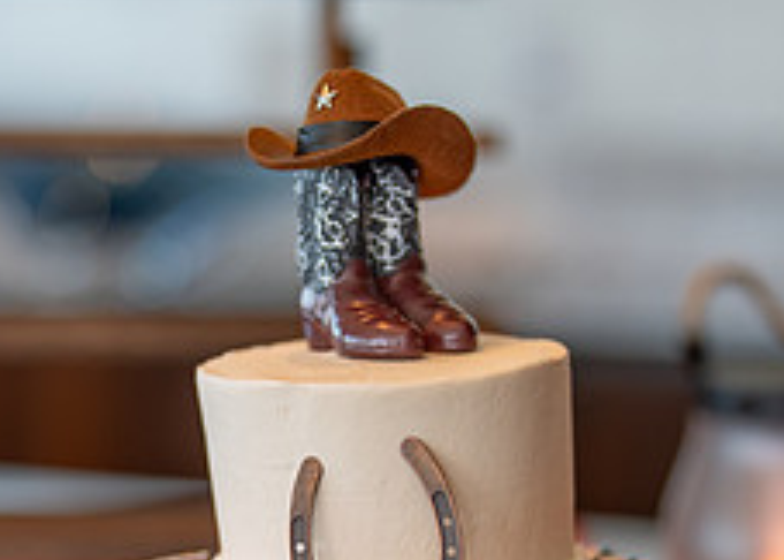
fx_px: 3272
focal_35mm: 147
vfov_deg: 9.7
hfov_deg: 13.7
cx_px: 358
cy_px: 504
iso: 100
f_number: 1.2
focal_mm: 50
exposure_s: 1/320
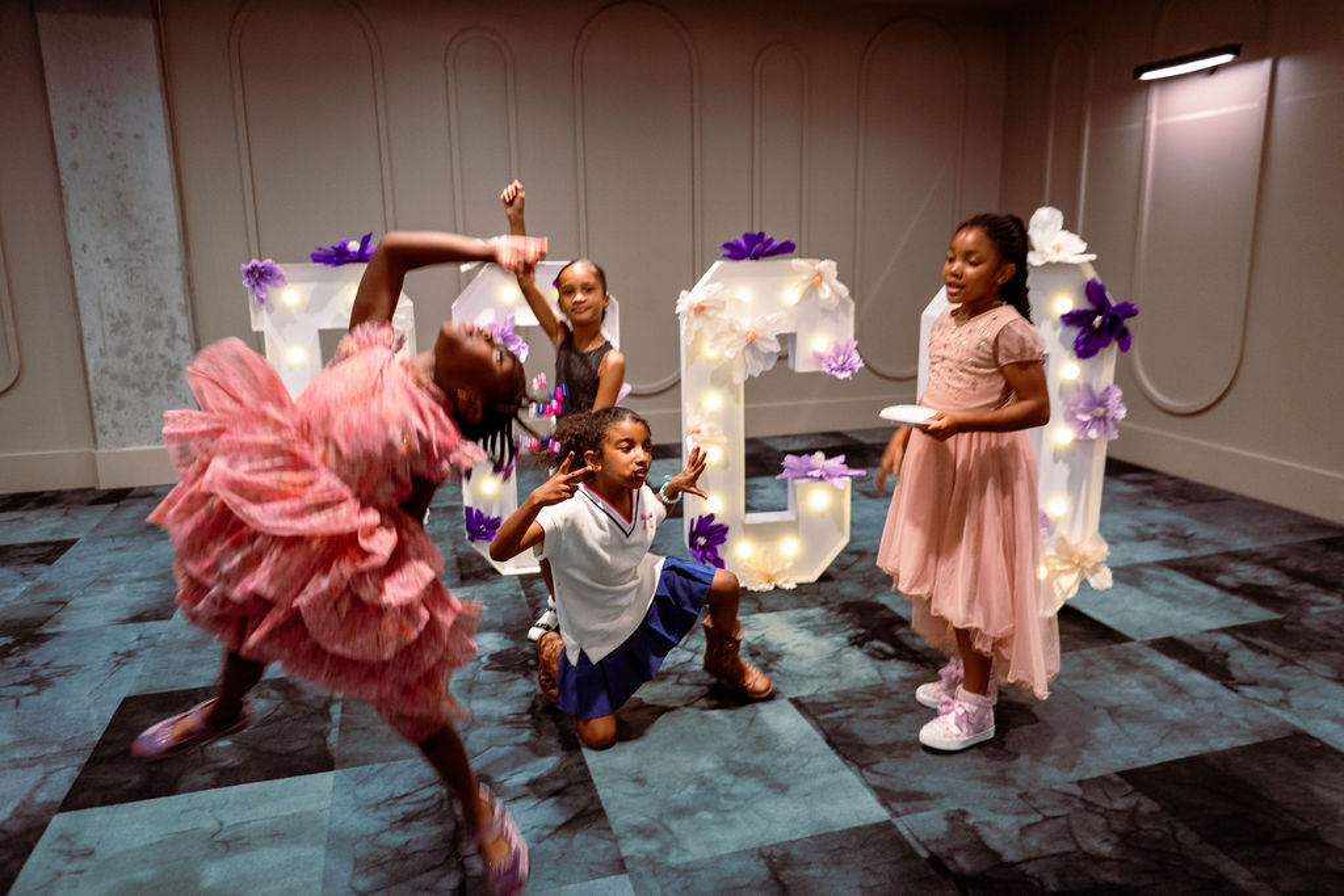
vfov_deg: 49.6
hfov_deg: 69.4
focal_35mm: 26
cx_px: 672
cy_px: 448
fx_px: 971
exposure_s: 1/100
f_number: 2.8
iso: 1600
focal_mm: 26
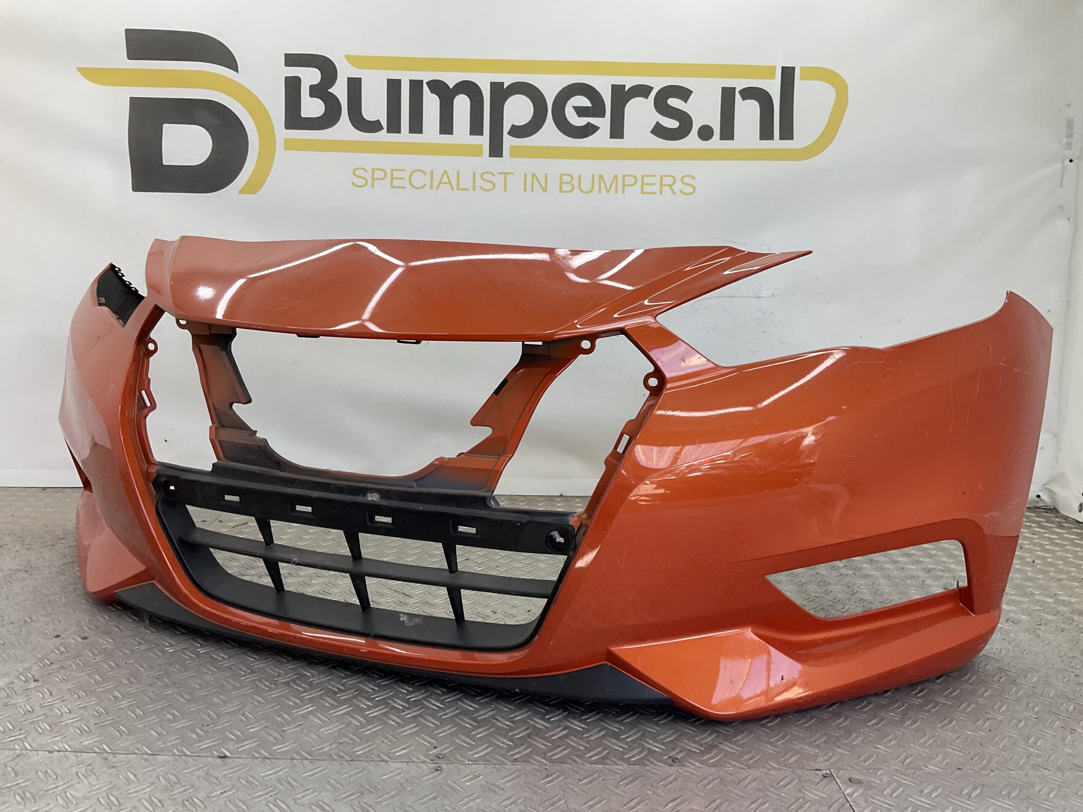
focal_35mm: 29
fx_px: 907
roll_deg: -3.1
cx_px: 542
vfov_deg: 48.2
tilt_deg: -11.5
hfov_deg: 61.7
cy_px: 406
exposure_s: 1/120
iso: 20
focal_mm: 3
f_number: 1.8
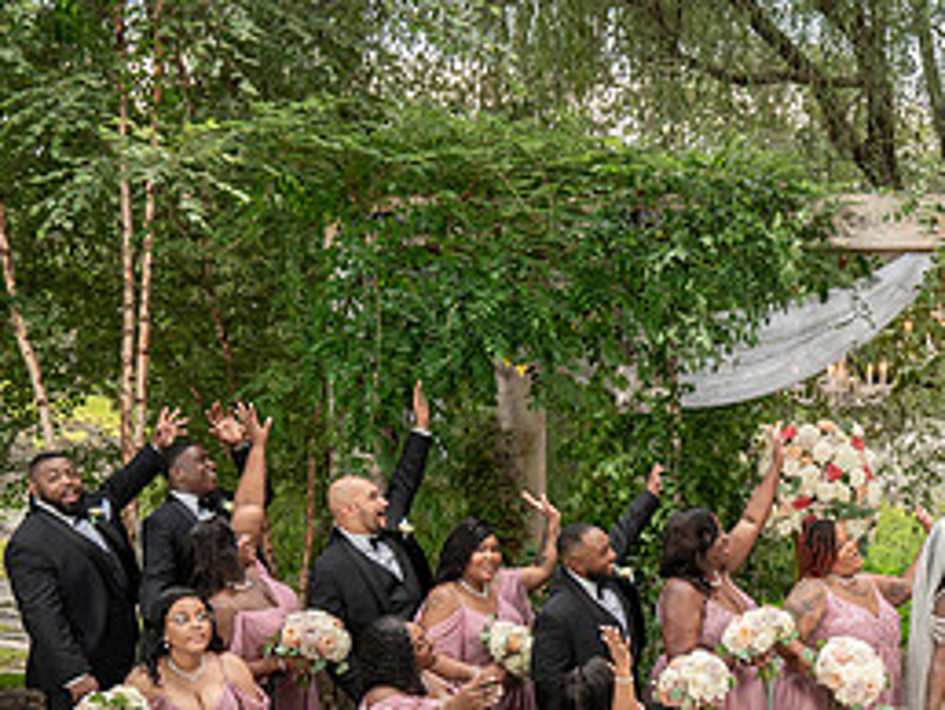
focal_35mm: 61
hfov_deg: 29.4
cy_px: 596
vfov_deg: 23.6
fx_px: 1667
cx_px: 963
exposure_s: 1/200
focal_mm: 26
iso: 640
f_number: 4
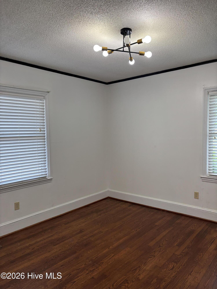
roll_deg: -0.2
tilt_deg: -2.6
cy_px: 144
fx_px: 217
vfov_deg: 67.3
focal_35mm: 26
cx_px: 108
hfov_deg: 53.1
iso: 100
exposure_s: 1/120
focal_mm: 5.96
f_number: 1.6
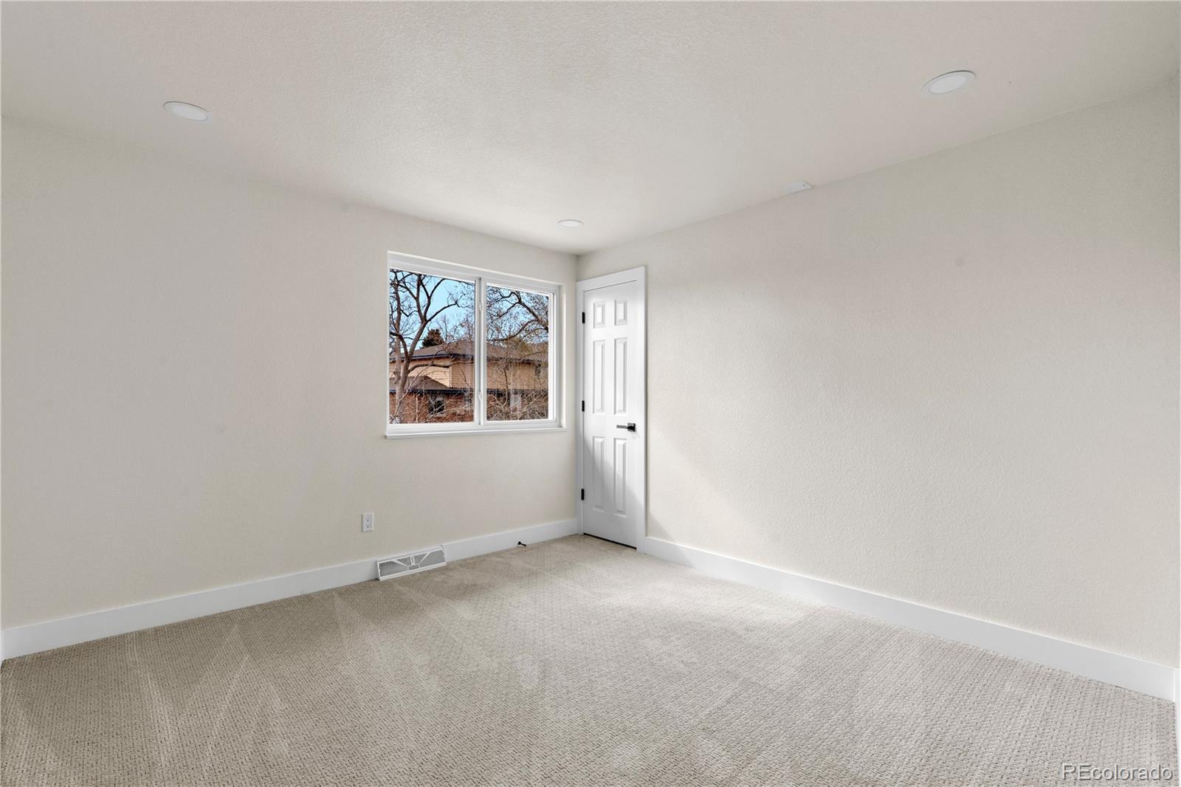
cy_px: 394
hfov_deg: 96.7
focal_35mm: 16
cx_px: 590
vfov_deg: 73.7
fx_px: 525
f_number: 10
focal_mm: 16
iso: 250
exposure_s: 1/25
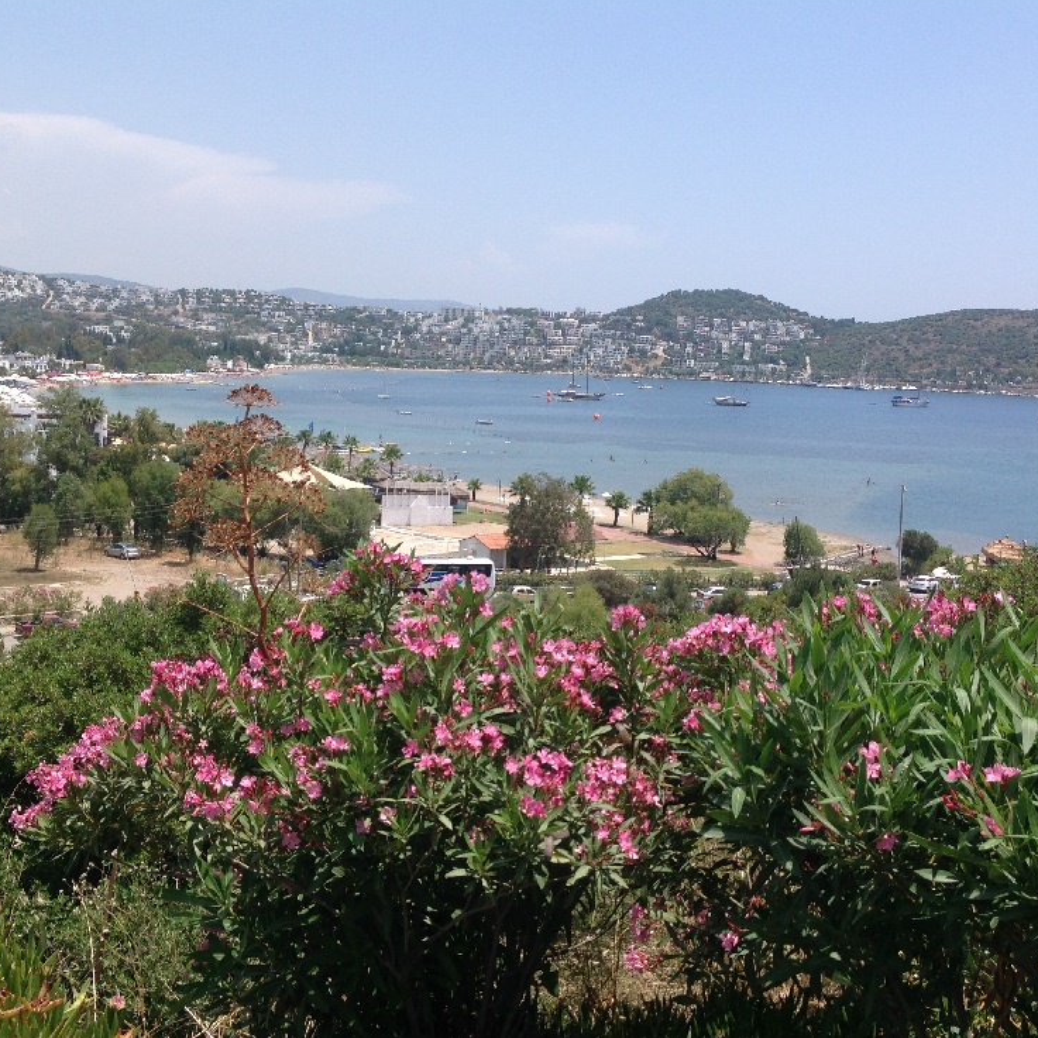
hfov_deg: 40.0
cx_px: 553
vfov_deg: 40.0
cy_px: 513
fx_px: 1425
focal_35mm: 42
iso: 50
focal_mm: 4.28
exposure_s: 1/1592
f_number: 2.4
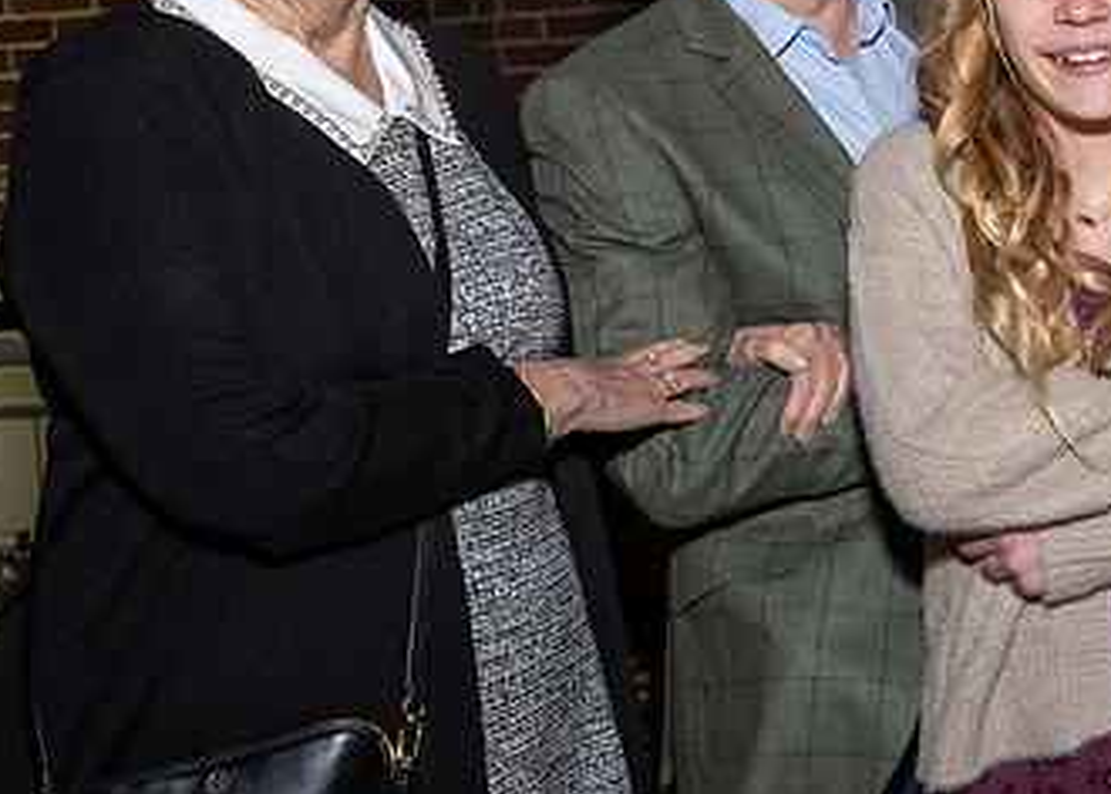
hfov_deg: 29.3
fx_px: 1957
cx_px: 1146
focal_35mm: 62
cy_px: 21
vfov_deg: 22.2
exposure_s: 1/250
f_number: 7.1
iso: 500
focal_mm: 19
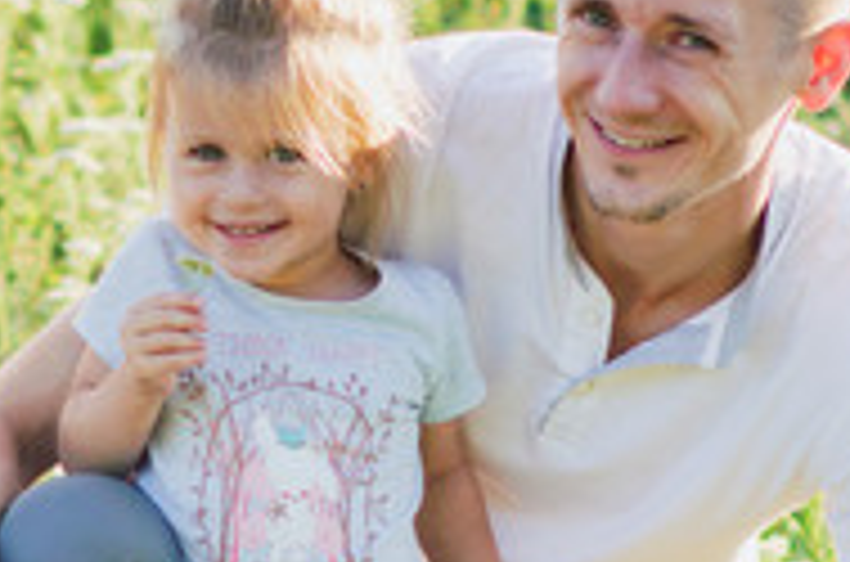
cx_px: 373
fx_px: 9387
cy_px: 387
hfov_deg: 5.2
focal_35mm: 399
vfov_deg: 3.4
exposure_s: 1/3200
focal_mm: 85
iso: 200
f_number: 2.2
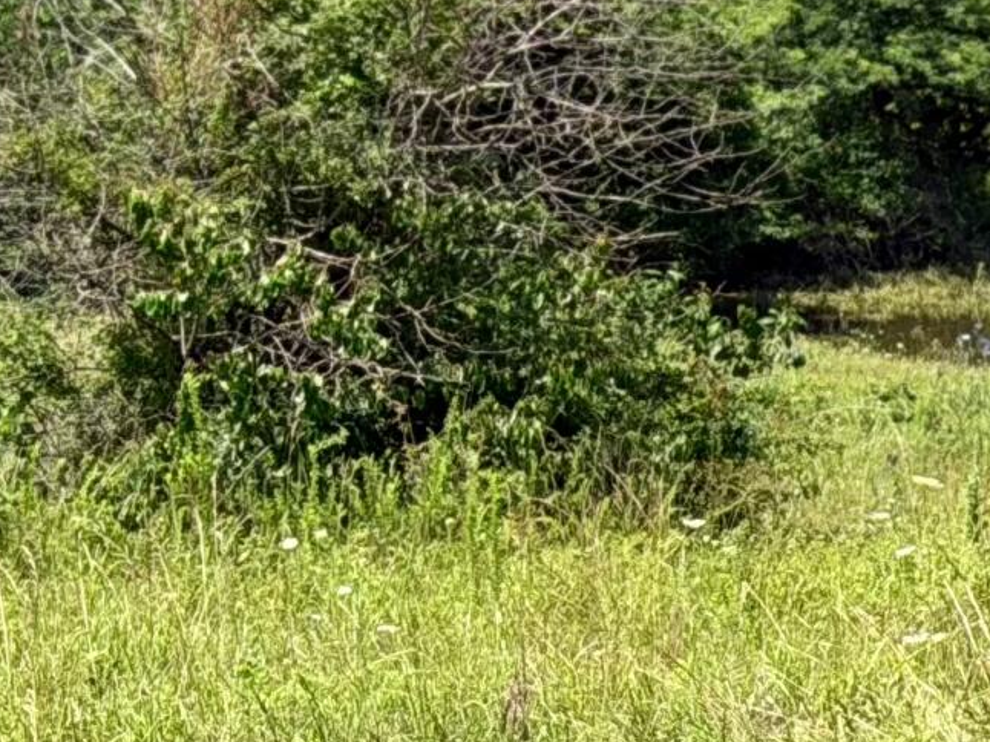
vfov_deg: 6.7
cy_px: 204
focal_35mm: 223
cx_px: 1940
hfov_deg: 8.4
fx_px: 6375
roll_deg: -1.7
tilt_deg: -6.9
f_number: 1.78
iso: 64
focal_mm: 6.76
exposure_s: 1/3704
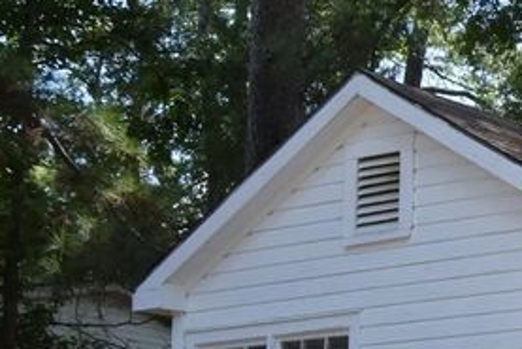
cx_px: 906
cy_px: 405
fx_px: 1770
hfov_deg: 14.9
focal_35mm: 122
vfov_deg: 11.1
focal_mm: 22
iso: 360
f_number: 8
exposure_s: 1/250
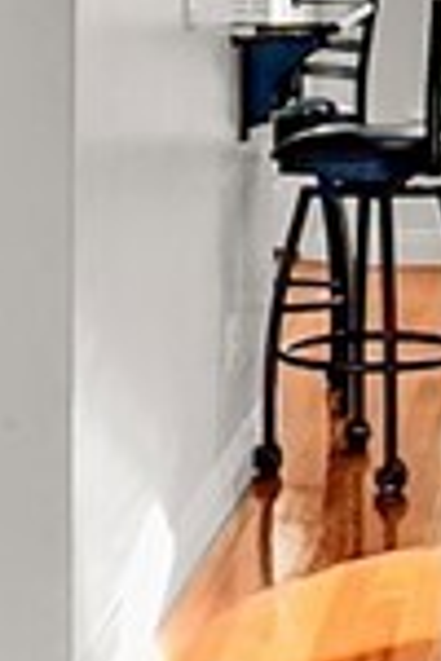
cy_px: 26
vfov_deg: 13.1
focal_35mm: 155
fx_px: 2848
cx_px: 631
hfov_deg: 8.7
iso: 80
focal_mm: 2.22
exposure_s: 1/120
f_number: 2.2
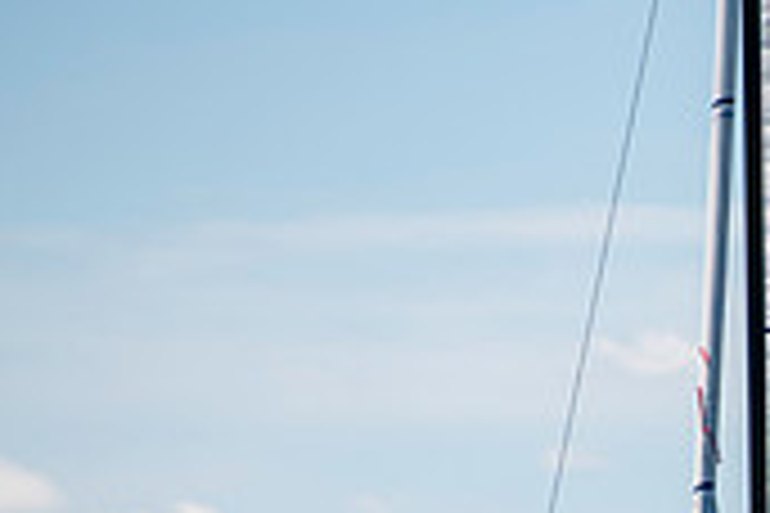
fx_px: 15762
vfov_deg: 1.9
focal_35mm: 737
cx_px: 1194
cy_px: 901
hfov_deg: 2.8
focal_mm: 200
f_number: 5
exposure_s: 1/1250
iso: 160
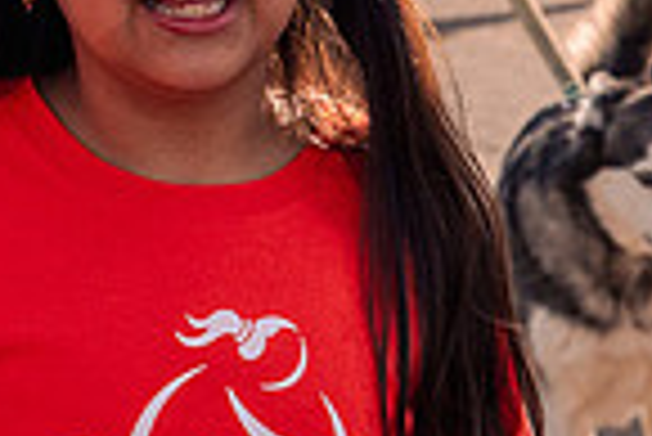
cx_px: -259
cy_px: -153
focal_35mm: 480
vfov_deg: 2.9
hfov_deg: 4.3
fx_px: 8702
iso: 800
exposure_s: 1/1000
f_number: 10
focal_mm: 85
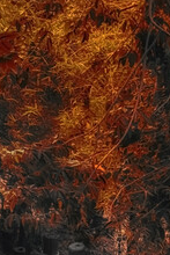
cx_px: -42
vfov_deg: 17.7
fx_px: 771
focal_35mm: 109
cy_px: 321
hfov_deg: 12.3
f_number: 3.8
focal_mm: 32
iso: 200
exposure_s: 1/30
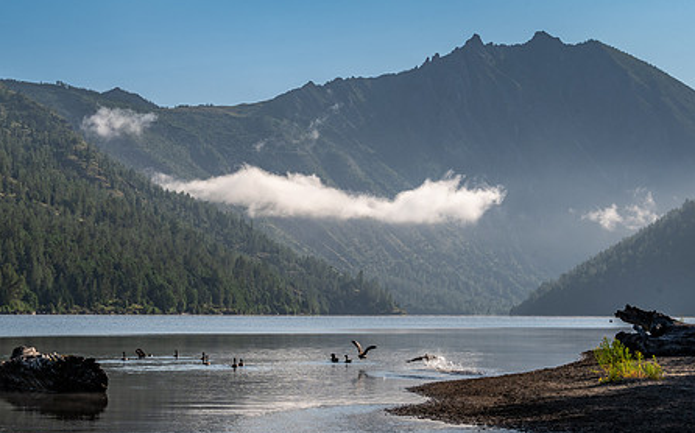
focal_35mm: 99
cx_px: 319
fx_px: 1874
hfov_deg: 21.0
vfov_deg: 13.2
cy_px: 259
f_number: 13
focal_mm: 70
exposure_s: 1/500
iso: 250
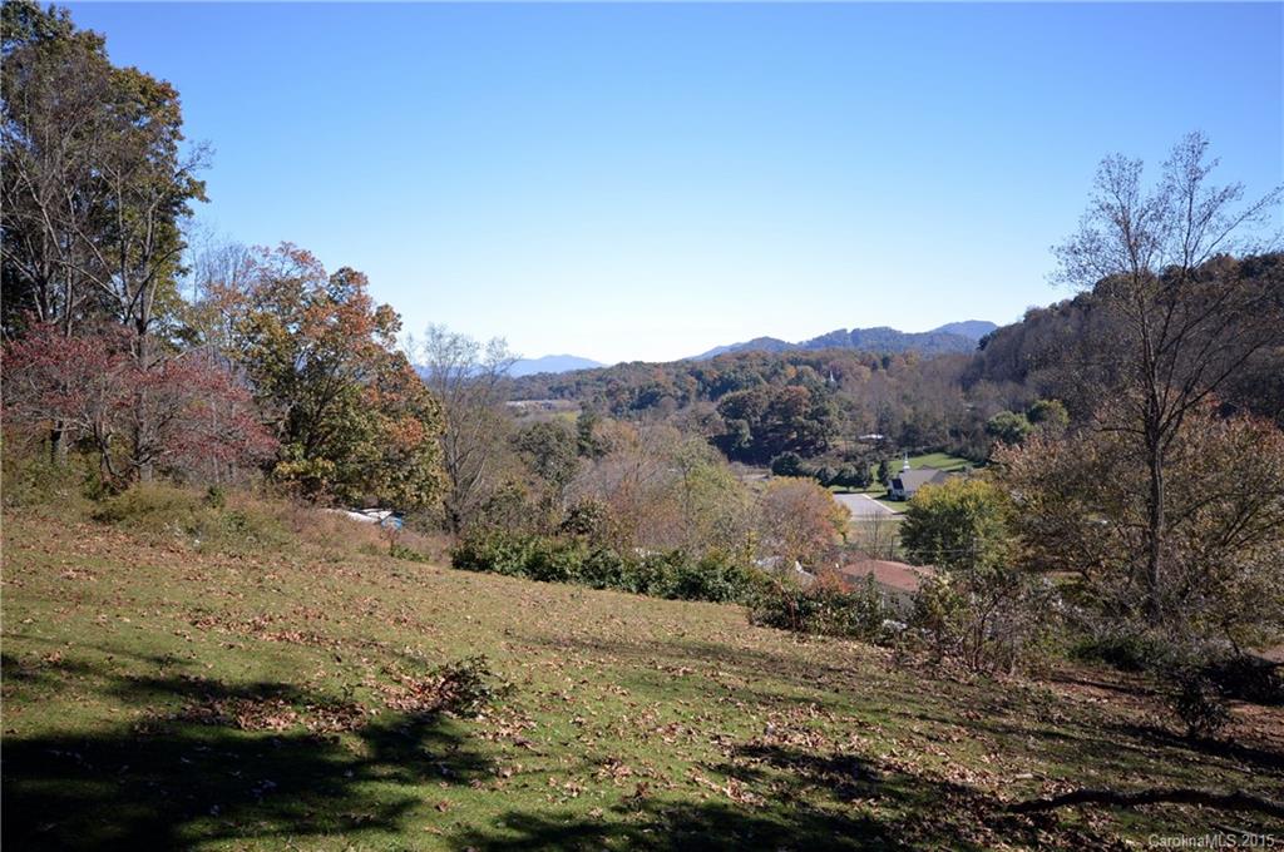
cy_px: 426
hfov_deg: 62.0
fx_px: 1069
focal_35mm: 30
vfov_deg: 43.5
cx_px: 642
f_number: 5.6
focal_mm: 20
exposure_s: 1/125
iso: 100
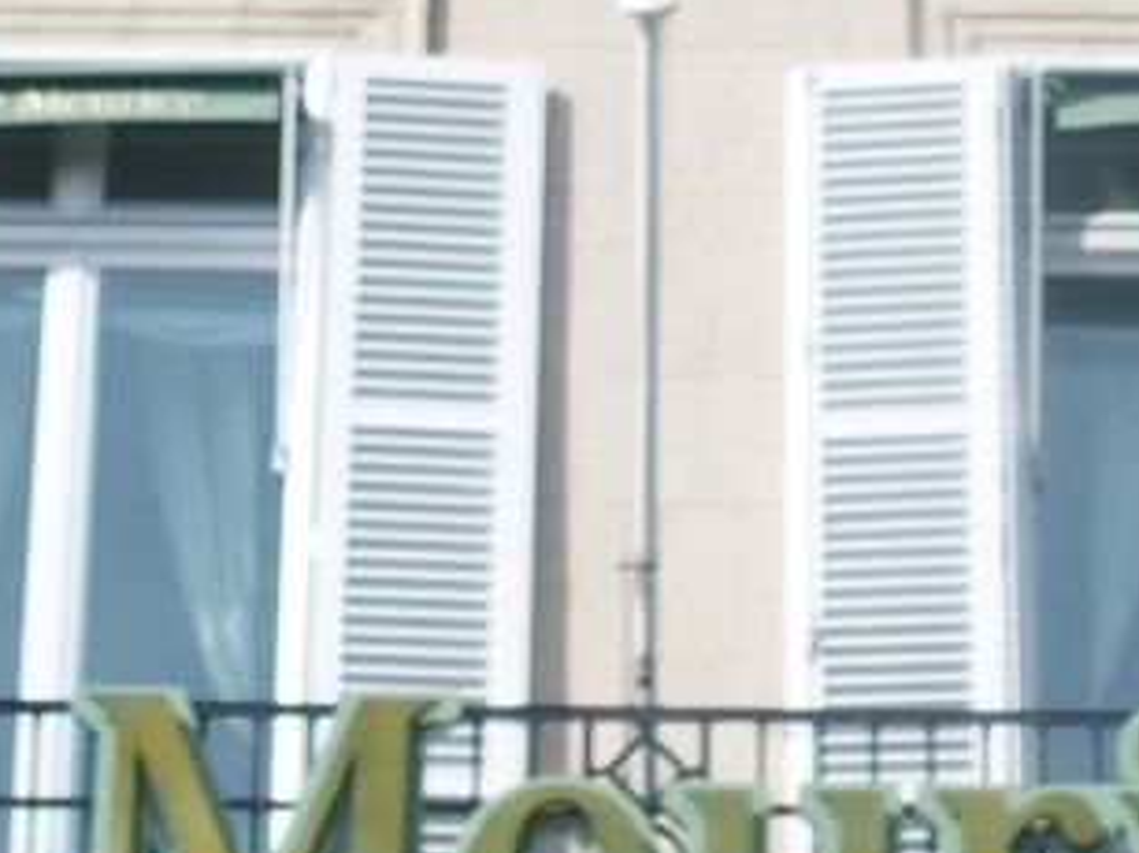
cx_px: 545
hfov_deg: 10.3
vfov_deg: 7.7
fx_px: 6315
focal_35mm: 192
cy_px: -219
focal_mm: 9.8
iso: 100
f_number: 3.5
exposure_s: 1/800
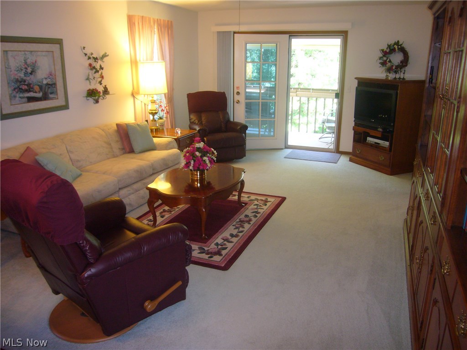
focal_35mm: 28
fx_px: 378
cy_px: 175
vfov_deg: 49.7
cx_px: 234
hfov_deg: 63.4
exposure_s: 1/8
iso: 100
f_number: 2.8
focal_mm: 4.6
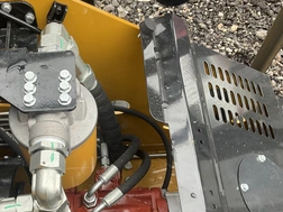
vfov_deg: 31.1
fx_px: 376
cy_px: 151
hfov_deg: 40.1
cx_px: 72
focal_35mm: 46
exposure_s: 1/122
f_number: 1.8
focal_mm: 3
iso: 32
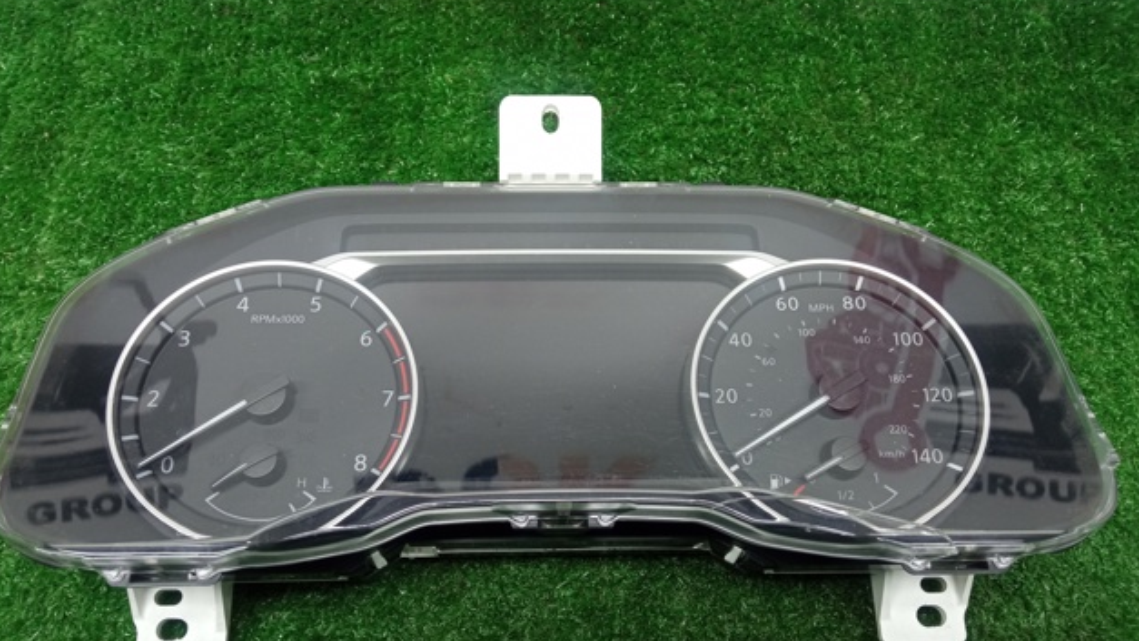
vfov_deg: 38.8
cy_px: 382
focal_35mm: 30
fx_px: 906
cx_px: 561
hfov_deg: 64.3
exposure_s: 1/33.3
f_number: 2.2
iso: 302
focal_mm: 3.79
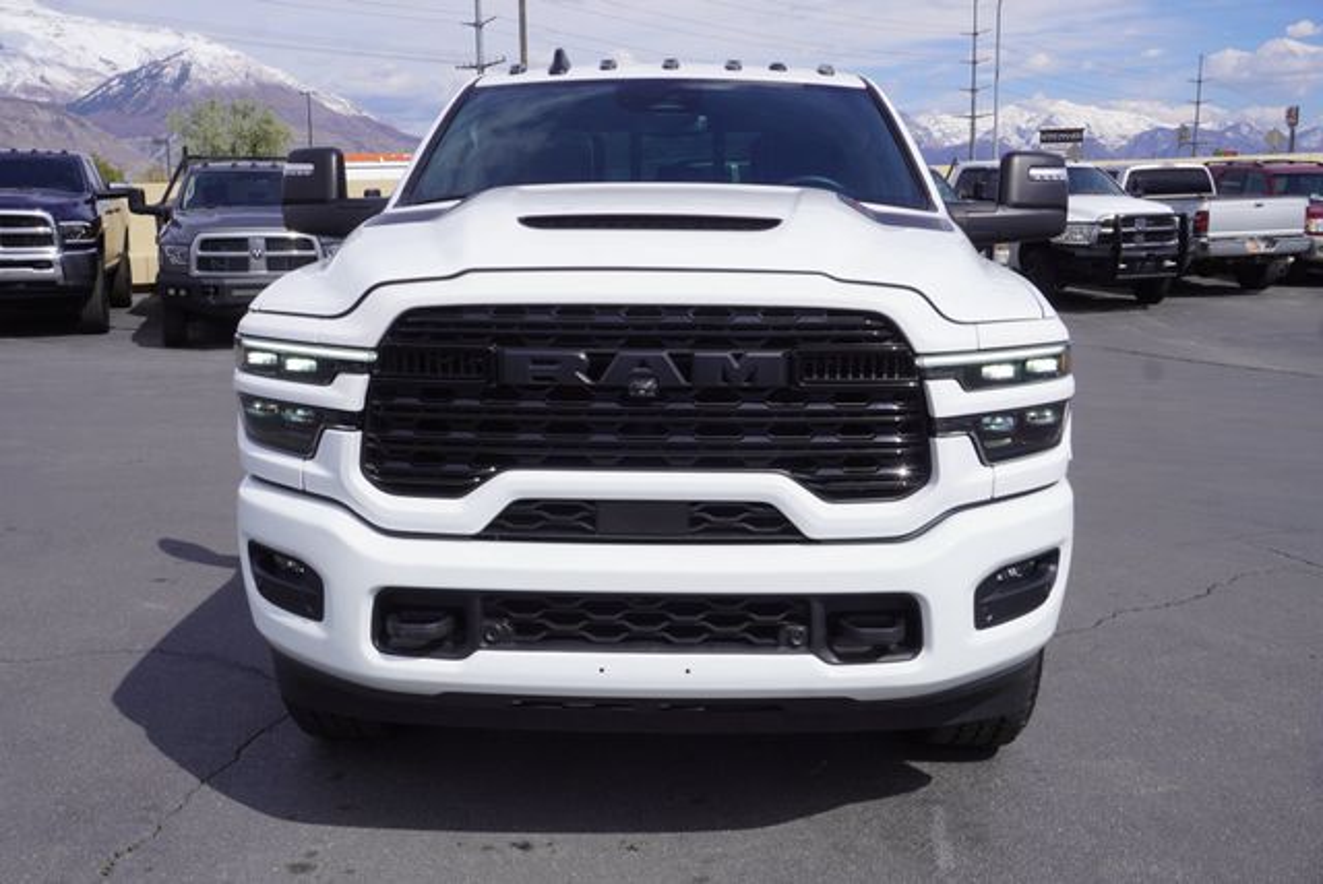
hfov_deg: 55.1
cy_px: 442
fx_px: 1269
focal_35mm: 34
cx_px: 662
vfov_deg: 38.4
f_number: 10
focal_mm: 23
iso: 100
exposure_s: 1/250
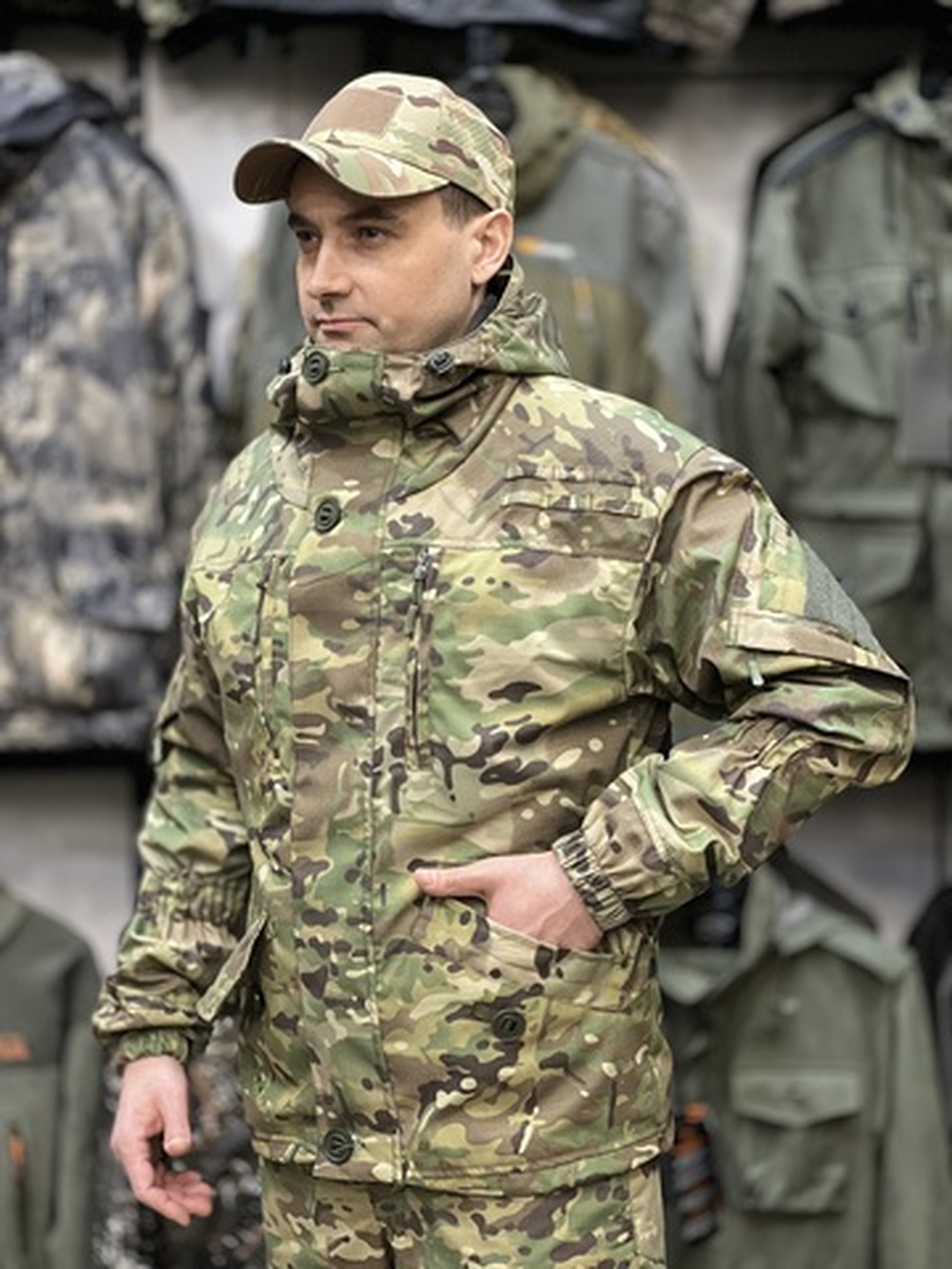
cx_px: 476
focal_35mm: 77
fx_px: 2824
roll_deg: +0.6
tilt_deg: -2.6
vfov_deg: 25.3
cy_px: 634
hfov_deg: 19.1
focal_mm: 9
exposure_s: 1/33
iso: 250
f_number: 2.8
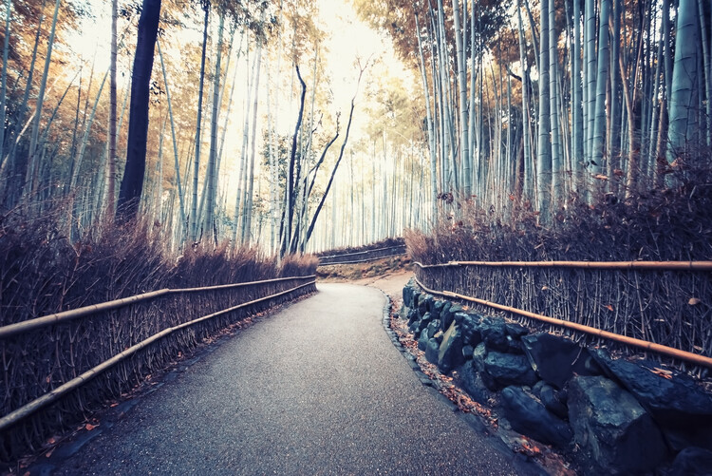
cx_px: 356
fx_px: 237
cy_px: 238
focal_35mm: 12
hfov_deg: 112.6
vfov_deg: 90.1
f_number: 4.5
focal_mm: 12
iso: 250
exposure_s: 1/13
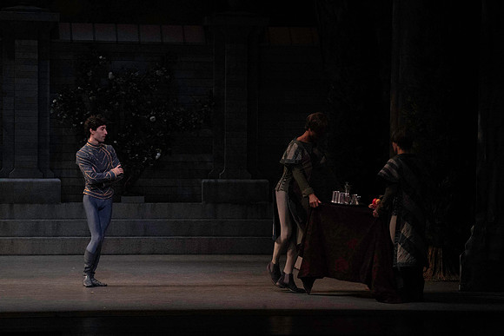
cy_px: 168
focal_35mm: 162
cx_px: 252
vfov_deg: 8.5
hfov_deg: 12.7
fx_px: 2268
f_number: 11
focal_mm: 162
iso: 16000
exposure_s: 1/400
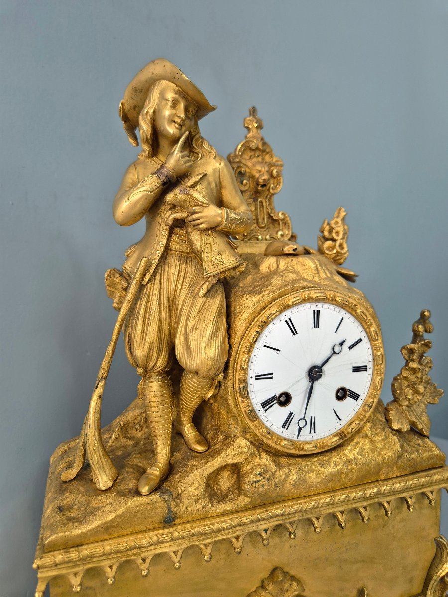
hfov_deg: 58.9
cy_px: 298
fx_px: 397
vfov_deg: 73.9
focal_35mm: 23
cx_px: 224
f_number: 1.8
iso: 200
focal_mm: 5.4
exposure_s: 1/100
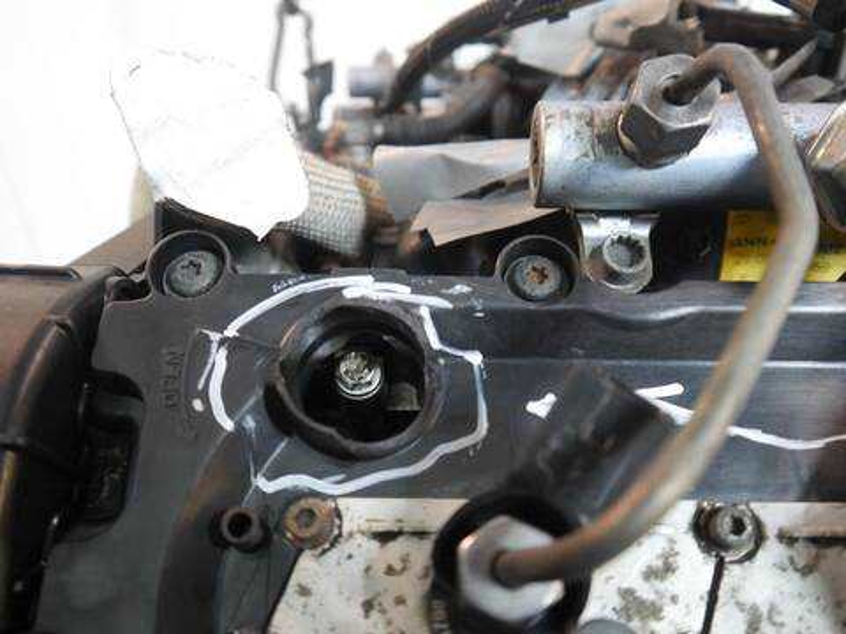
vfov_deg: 44.2
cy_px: 317
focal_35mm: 32
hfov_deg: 56.8
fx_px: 782
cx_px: 423
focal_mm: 16
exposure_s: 1/125
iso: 1600
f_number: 3.8
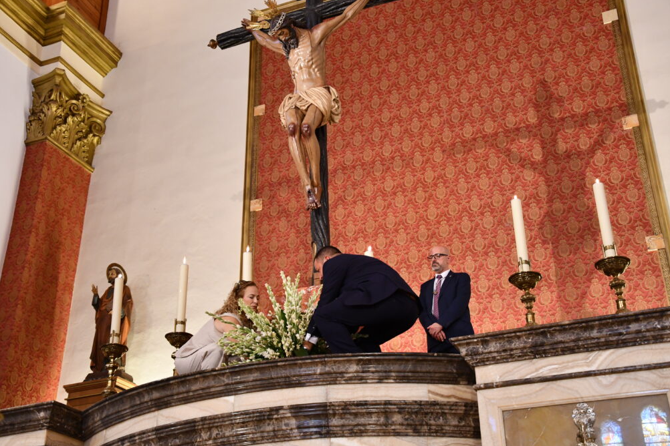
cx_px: 342
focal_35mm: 46
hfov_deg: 42.7
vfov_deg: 29.2
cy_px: 226
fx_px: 856
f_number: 4.2
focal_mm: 30
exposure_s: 1/125
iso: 2500
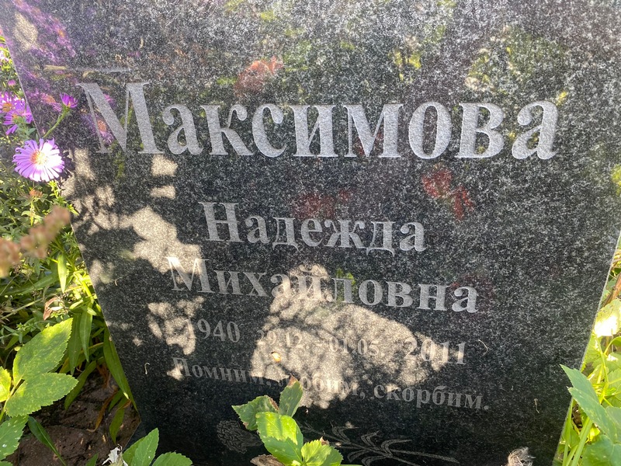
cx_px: 310
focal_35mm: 26
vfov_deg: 53.1
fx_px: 466
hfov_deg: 67.3
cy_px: 233
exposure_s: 1/122
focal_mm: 4.25
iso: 64
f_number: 1.8
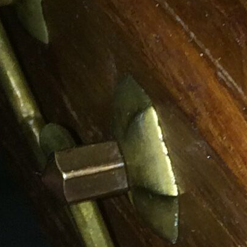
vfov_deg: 8.5
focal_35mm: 205
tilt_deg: -33.8
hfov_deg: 7.8
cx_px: 645
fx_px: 1655
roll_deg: -1.0
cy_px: 275
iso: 40
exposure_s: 1/25
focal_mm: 4.15
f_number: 2.2
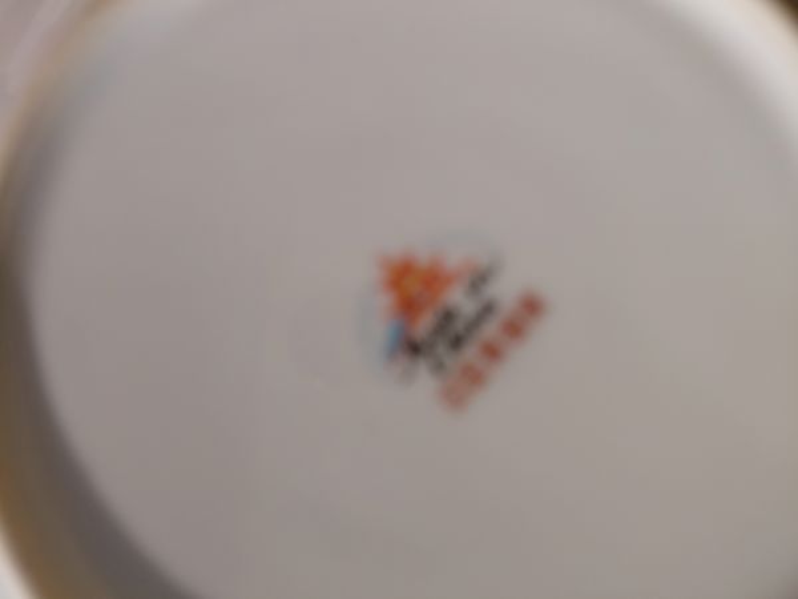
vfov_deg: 54.9
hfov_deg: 69.4
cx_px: 399
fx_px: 576
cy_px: 300
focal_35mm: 25
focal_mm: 4.69
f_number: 1.8
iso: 50
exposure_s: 1/5234
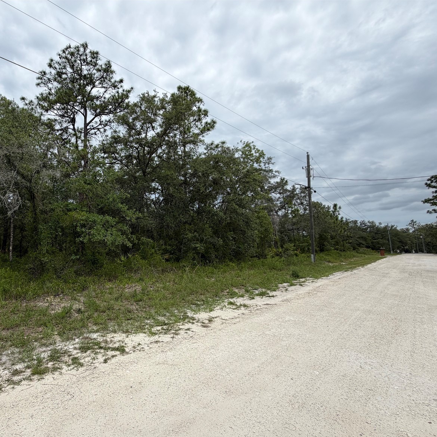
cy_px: 224
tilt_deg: +7.0
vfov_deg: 83.9
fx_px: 243
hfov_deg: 80.9
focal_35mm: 17
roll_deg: +0.5
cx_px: 143
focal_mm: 2.22
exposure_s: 1/1211
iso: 20
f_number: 2.2
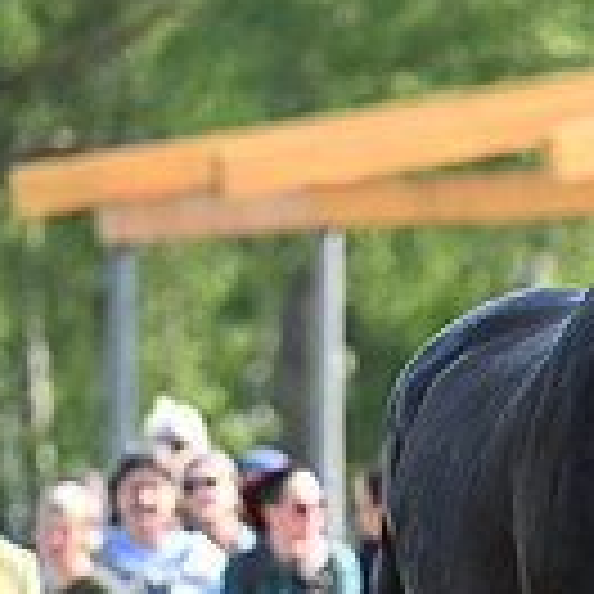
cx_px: 1148
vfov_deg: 1.7
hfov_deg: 1.7
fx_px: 19589
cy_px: 610
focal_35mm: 1009
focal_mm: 270
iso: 1600
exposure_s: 1/1250
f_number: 5.6
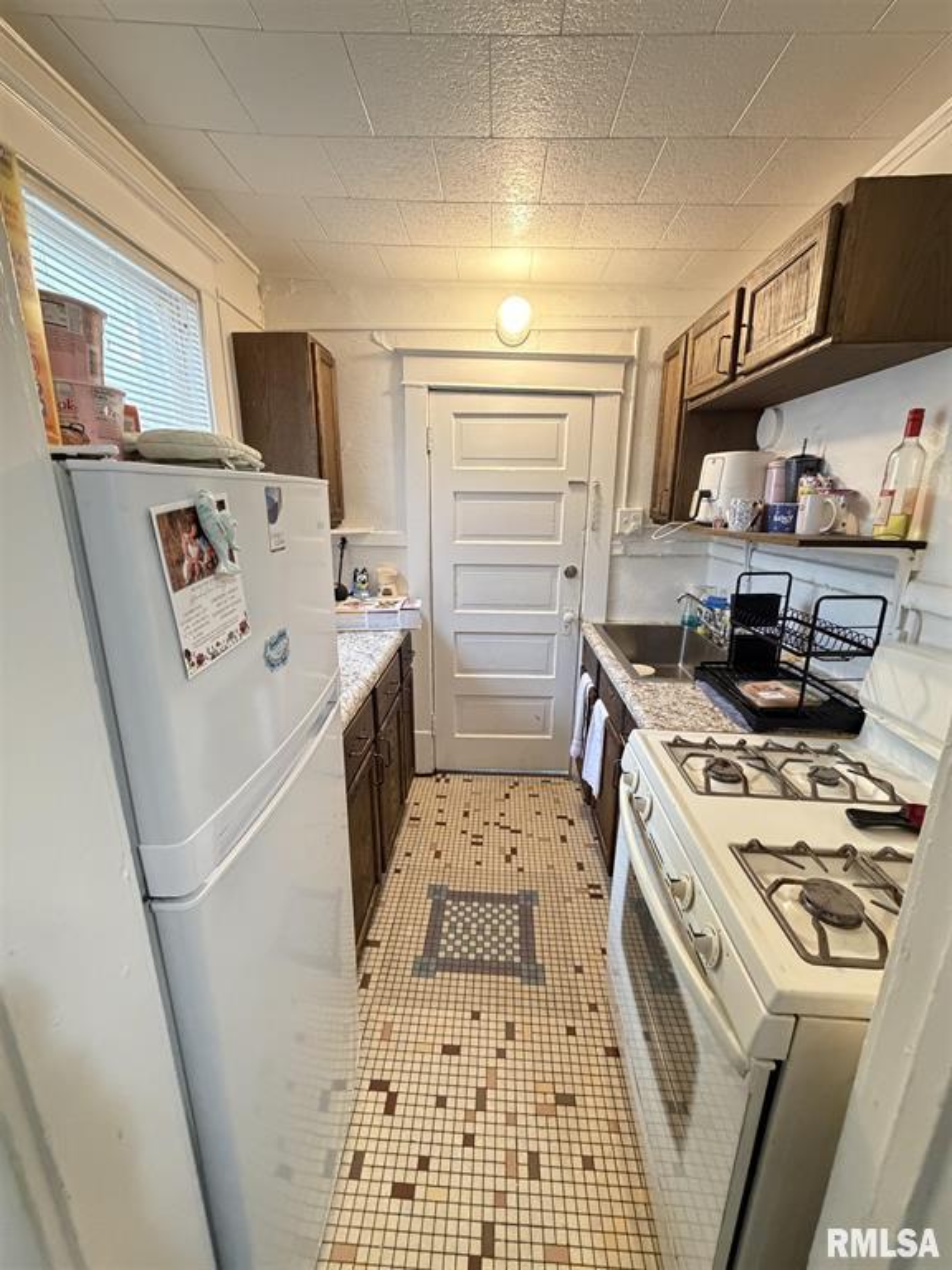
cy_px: 635
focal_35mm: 14
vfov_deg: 102.1
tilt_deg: -14.7
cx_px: 476
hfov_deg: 85.7
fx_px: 513
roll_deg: -0.7
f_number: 2.2
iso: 640
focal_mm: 2.22
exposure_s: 1/60
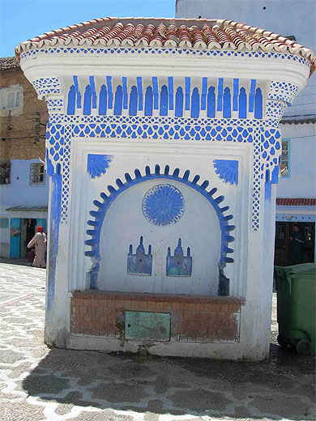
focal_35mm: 38
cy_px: 210
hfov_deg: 37.7
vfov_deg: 49.0
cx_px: 158
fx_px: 463
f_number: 4.8
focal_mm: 7.8
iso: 50
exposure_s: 1/361
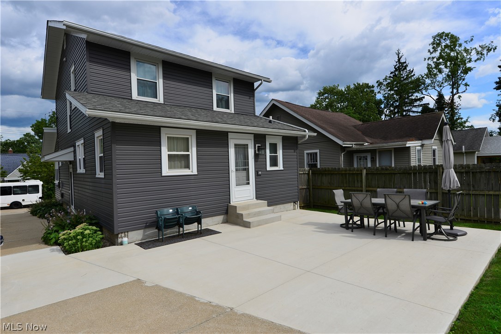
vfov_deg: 64.6
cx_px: 250
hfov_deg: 86.9
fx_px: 264
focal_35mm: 19
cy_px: 167
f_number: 5.6
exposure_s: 1/1250
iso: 200
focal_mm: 19
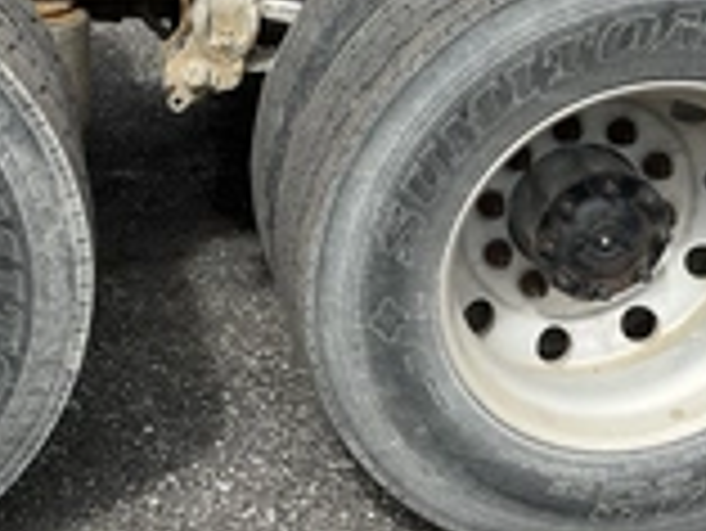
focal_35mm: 74
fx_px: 1510
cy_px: 238
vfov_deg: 19.9
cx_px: 162
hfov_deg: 25.9
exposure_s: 1/1342
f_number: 1.8
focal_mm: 3
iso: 25
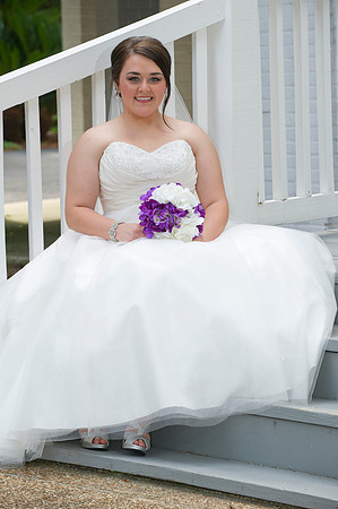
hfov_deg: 9.1
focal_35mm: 150
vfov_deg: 13.7
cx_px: 169
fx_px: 2117
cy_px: 254
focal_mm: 150
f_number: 5.6
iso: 320
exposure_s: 1/200
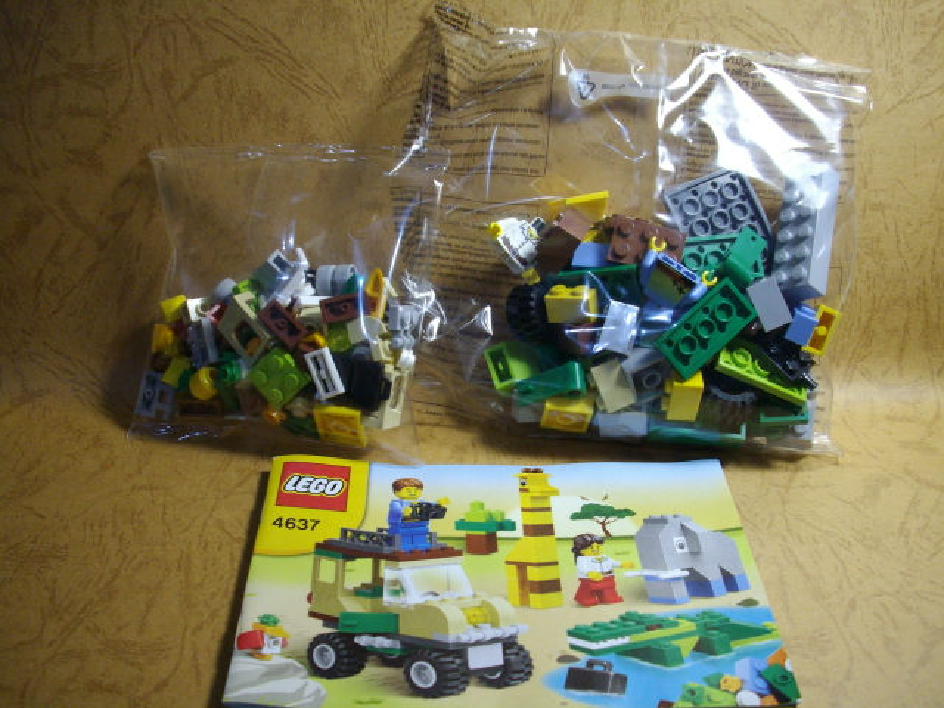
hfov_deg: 50.1
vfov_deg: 38.7
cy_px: 354
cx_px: 472
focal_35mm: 37
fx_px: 1009
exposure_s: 1/50
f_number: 2.8
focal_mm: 6.2
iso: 189
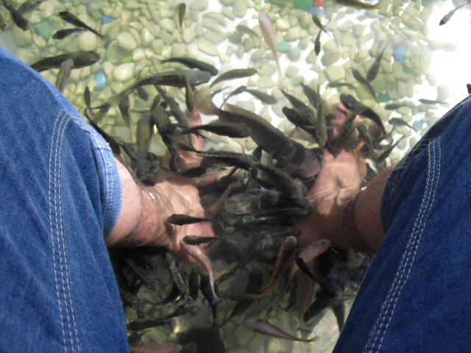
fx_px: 490
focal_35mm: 36
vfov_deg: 39.7
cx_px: 236
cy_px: 176
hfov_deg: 51.4
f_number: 7.8
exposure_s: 1/100
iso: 100
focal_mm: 6.3
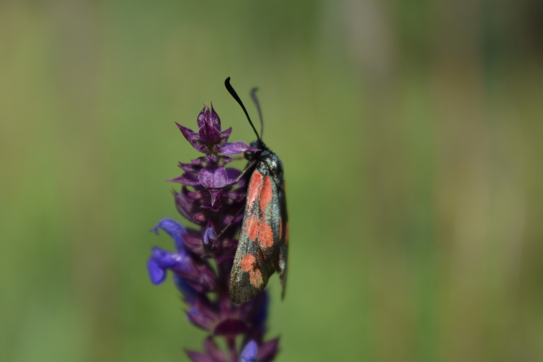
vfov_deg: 16.6
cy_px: 181
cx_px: 272
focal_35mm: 82
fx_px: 1244
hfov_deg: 24.6
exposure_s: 1/640
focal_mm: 55
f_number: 5.6
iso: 100
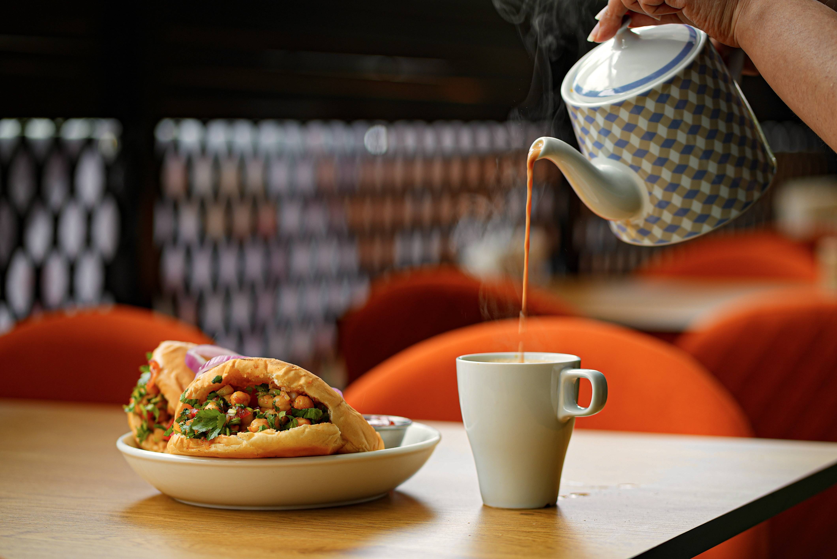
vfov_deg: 16.1
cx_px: 418
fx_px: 1977
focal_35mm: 85
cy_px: 280
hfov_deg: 23.9
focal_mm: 85
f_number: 3.2
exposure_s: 1/100
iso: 200
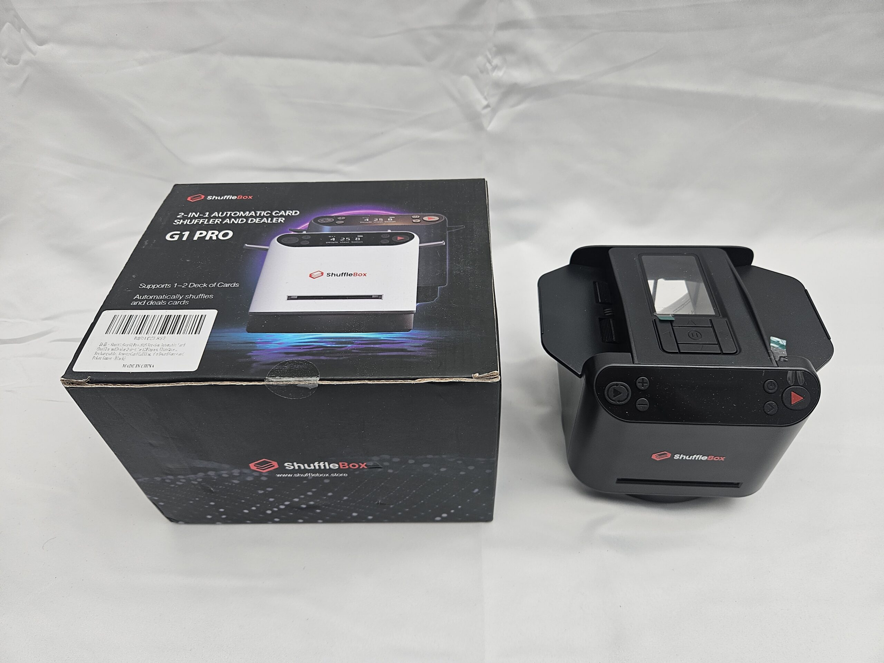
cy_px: 332
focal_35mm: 23
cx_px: 442
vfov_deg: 58.9
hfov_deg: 73.9
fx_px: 587
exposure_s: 1/112
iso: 25
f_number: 1.8
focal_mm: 5.4
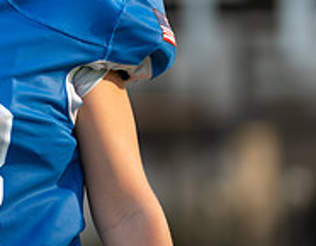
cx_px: -51
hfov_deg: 3.4
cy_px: 87
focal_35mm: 572
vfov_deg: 2.7
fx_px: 5297
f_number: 2.8
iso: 100
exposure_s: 1/640
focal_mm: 151
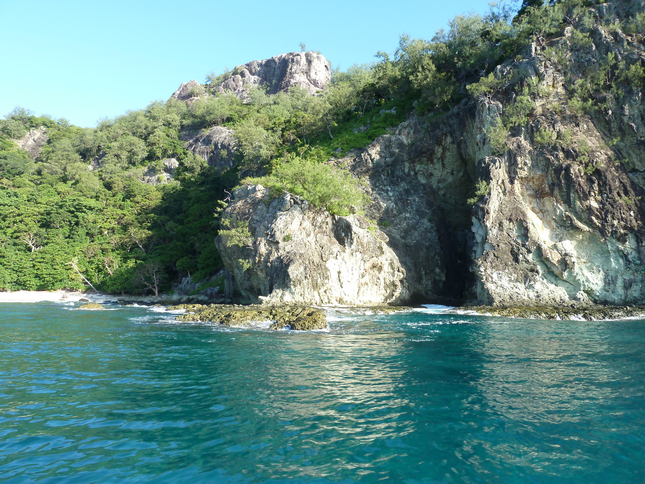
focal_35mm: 25
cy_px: 242
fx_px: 466
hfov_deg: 69.4
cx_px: 322
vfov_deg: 54.9
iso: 160
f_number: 4
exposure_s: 1/250
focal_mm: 4.1
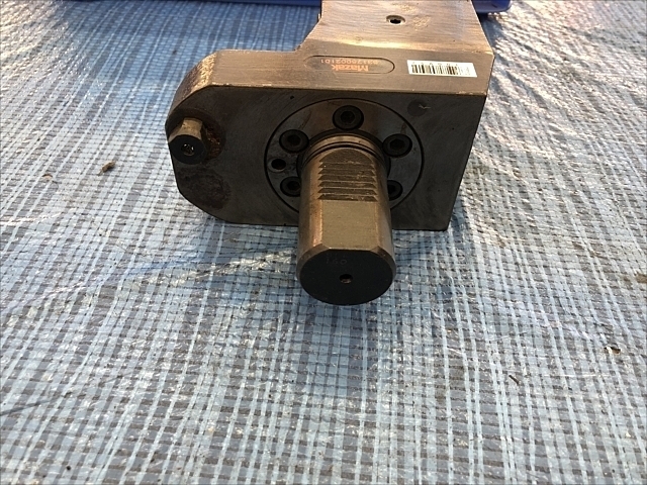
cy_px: 242
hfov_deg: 63.4
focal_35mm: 28
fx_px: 523
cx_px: 324
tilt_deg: -45.5
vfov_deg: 49.7
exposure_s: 1/30
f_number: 1.8
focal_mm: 3.99
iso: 40
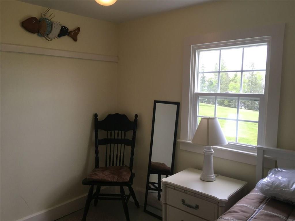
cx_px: 148
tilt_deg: -5.1
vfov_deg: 48.2
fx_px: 247
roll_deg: -1.4
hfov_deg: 61.7
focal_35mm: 29
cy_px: 110
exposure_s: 1/120
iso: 40
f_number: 2.2
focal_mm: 4.15
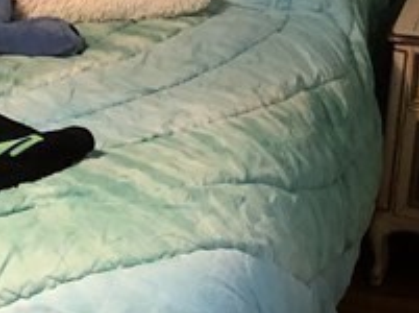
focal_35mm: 143
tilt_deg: -15.1
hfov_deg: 13.5
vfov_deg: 10.3
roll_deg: -1.5
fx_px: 1728
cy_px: 19
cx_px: -42
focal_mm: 3.99
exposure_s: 1/9
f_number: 1.8
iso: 100
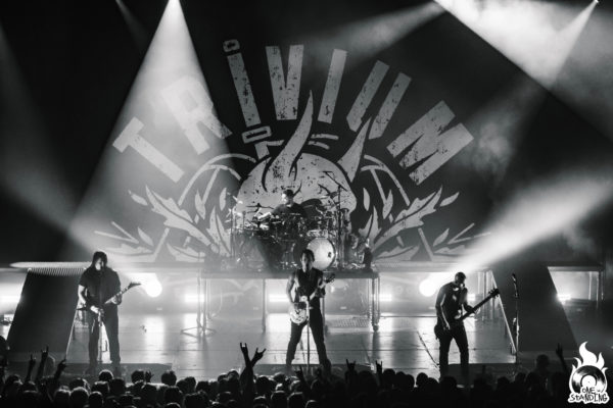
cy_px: 204
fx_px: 1915
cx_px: 306
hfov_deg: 18.2
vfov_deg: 12.2
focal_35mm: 112
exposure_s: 1/400
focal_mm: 75
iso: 1600
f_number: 4.5
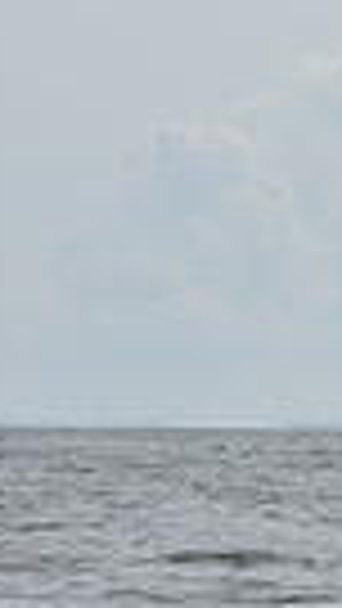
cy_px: 43
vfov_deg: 6.8
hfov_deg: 3.7
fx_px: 5091
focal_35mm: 316
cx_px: 1274
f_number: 10
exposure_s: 1/1250
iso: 320
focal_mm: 70
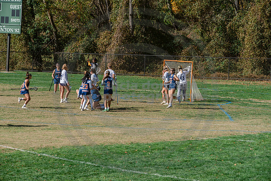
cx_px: 136
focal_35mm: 130
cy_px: 91
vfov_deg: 10.6
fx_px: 979
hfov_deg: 15.8
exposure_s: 1/800
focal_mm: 130
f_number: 7.1
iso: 250
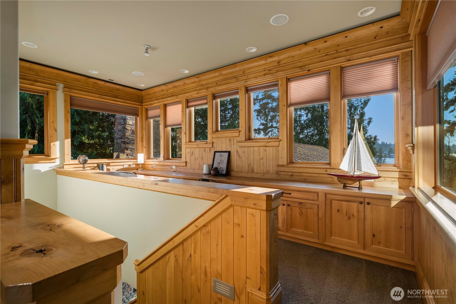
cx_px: 228
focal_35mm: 16
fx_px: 203
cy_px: 152
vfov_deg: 73.7
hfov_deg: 96.7
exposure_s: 1/13
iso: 1250
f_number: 7.1
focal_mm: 16
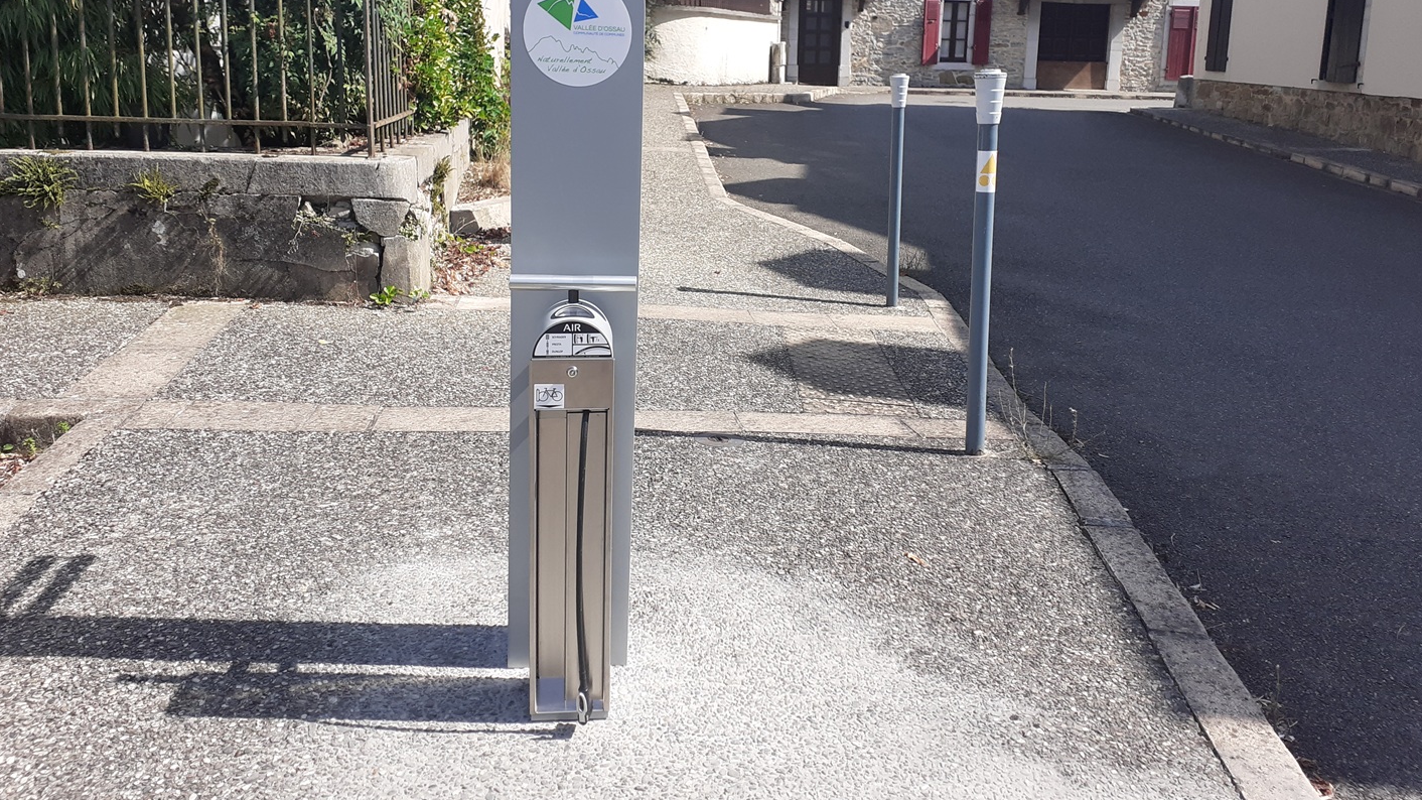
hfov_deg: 64.3
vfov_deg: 38.5
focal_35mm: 30
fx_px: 1131
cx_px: 719
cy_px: 272
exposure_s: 1/1256
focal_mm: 3.6
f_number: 1.9
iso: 40
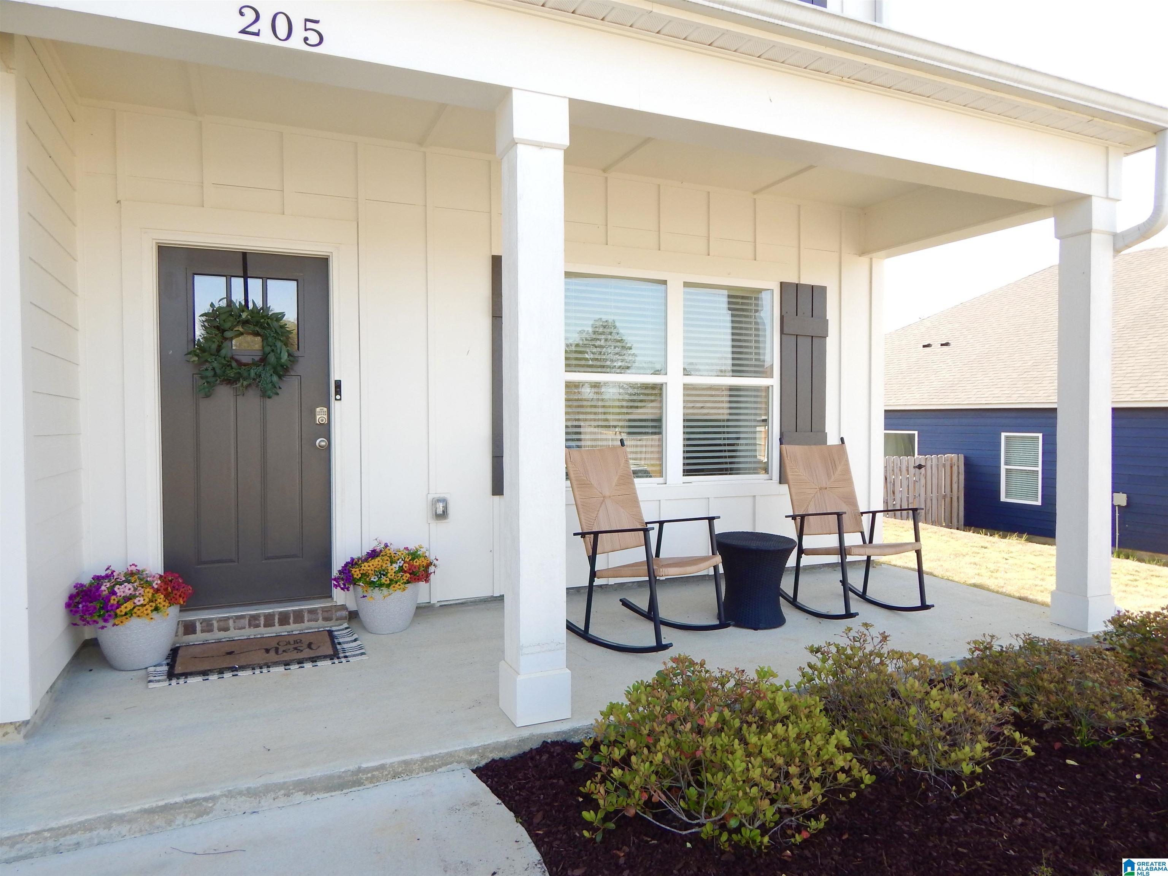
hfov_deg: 73.9
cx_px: 584
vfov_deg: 58.9
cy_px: 438
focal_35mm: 23
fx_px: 776
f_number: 3
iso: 125
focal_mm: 4
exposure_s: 1/250
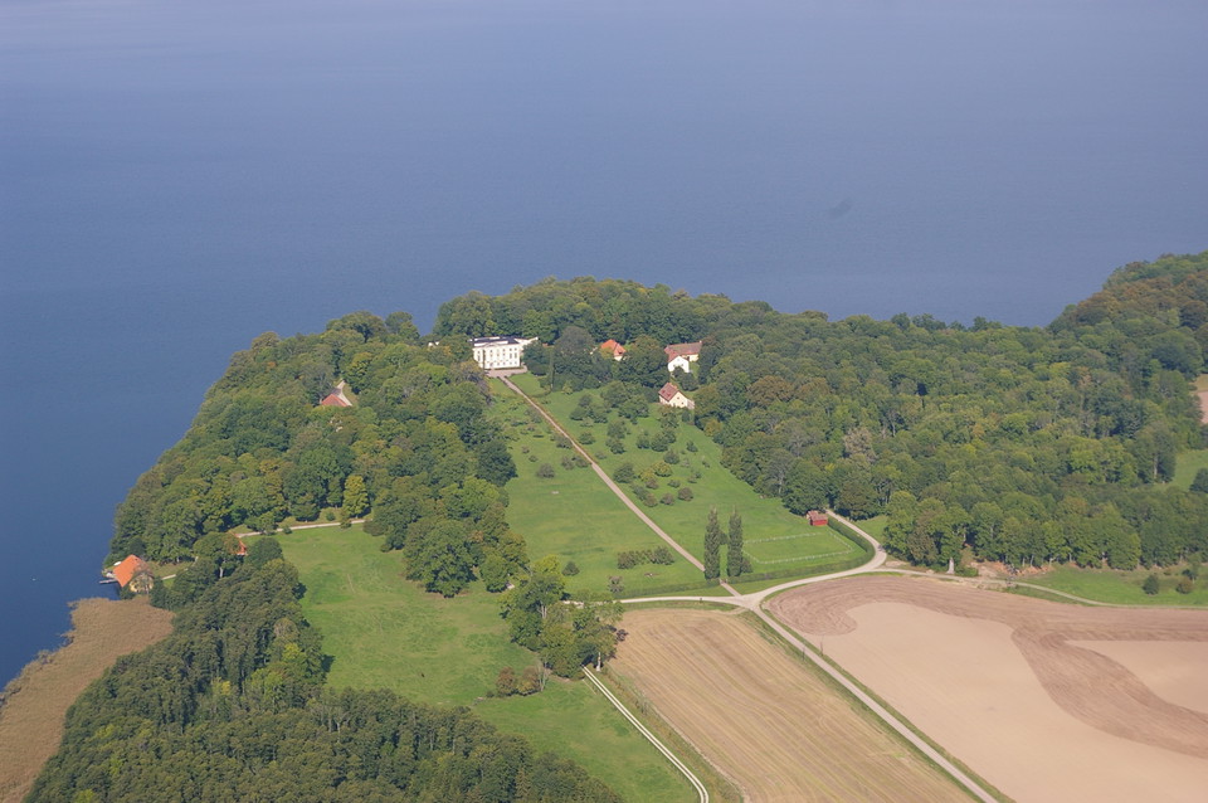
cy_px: 402
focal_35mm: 82
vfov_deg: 16.5
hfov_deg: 24.6
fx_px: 2765
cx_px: 604
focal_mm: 55
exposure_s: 1/350
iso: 200
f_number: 9.5
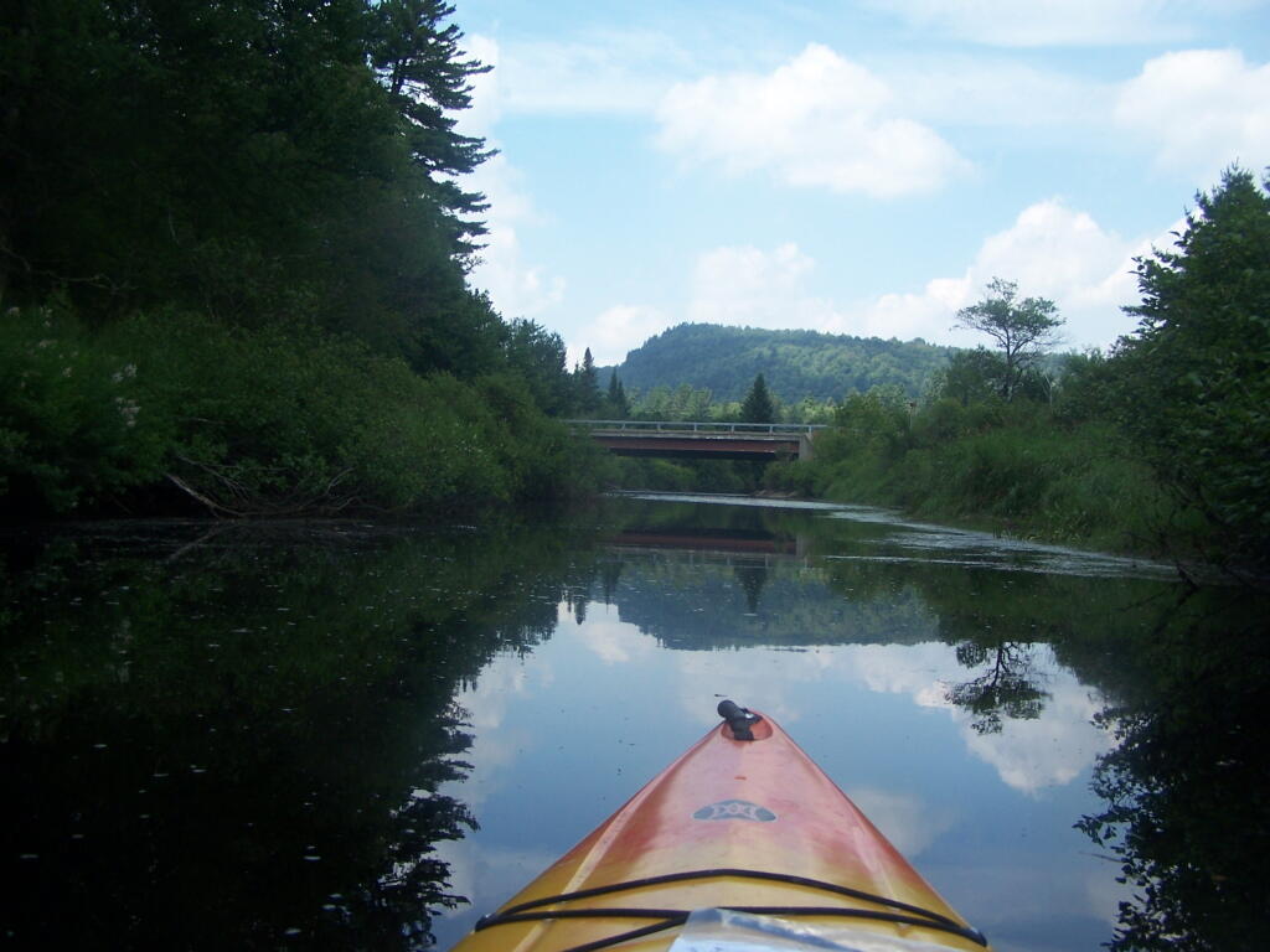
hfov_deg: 49.0
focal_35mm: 38
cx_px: 635
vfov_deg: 37.7
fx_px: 1394
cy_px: 476
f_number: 2.8
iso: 80
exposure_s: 1/800
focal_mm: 6.3
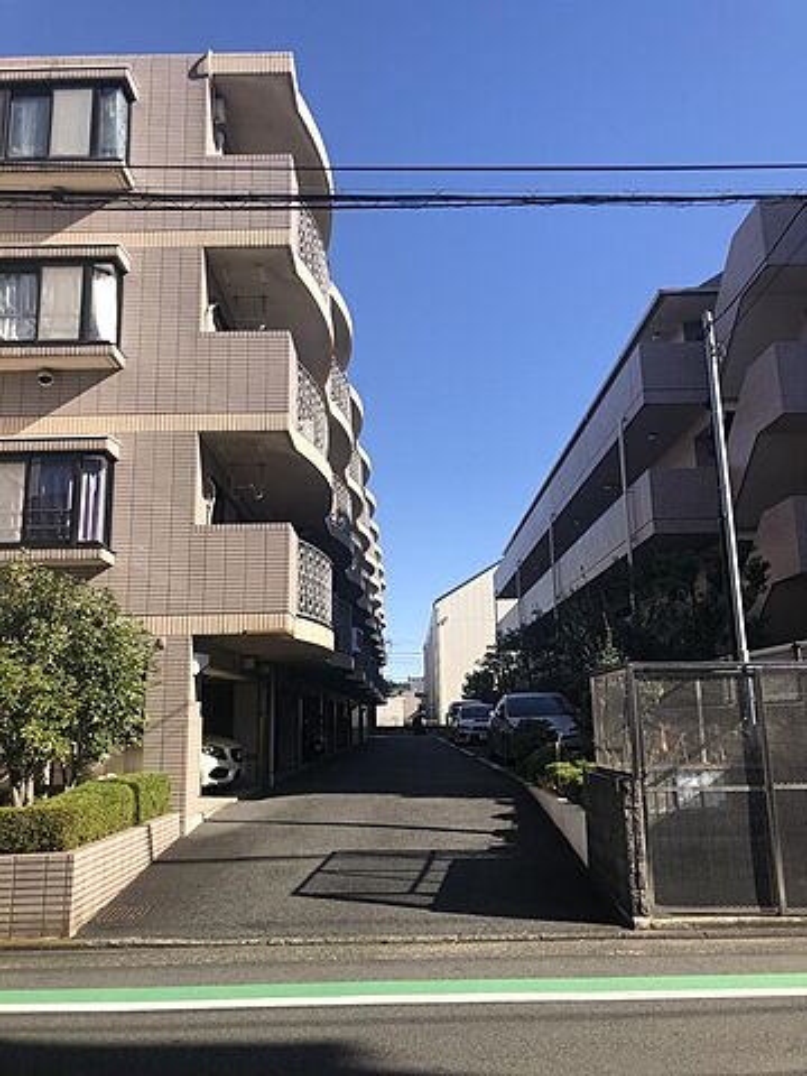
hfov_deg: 49.7
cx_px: 404
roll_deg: -0.2
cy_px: 538
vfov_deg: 63.4
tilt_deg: +13.2
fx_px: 870
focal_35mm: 28
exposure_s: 1/1215
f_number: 1.8
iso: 20
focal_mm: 3.99
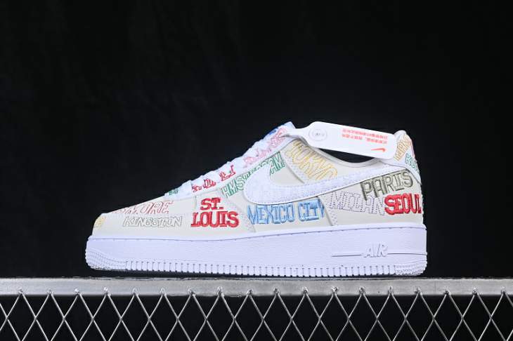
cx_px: 256
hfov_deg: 27.0
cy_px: 170
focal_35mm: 75
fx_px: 1068
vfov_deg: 18.2
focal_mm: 50
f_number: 8
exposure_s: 1/80
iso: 160
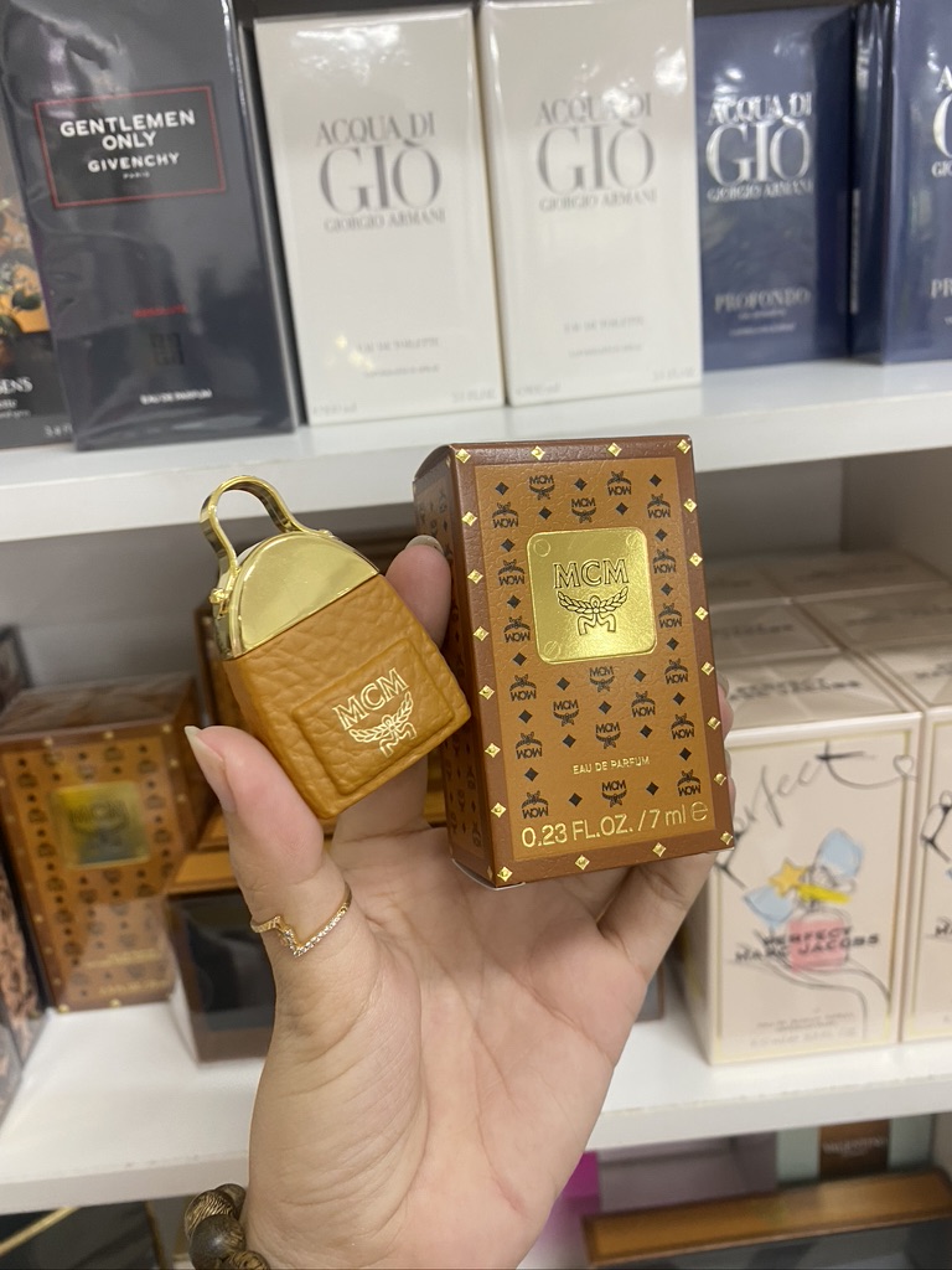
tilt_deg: -17.8
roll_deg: +4.2
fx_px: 953
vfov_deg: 67.3
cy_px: 635
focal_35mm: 26
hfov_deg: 53.1
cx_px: 476
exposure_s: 1/50
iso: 100
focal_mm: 4.25
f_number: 1.8
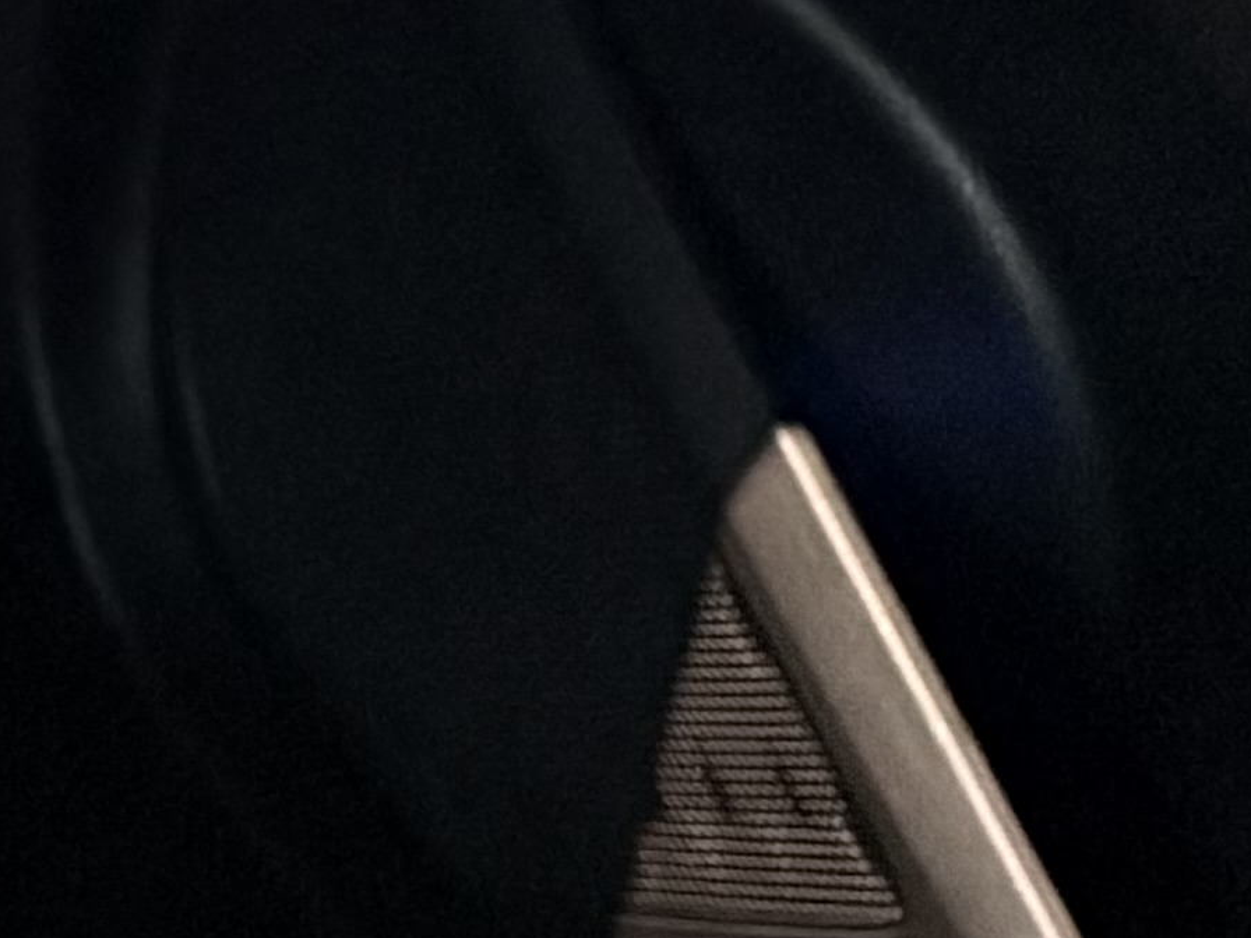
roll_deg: -0.4
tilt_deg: -32.9
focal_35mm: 153
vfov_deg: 9.6
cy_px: -61
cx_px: -2706
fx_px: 5529
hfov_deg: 9.5
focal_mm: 6.76
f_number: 1.78
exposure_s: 1/59
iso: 800
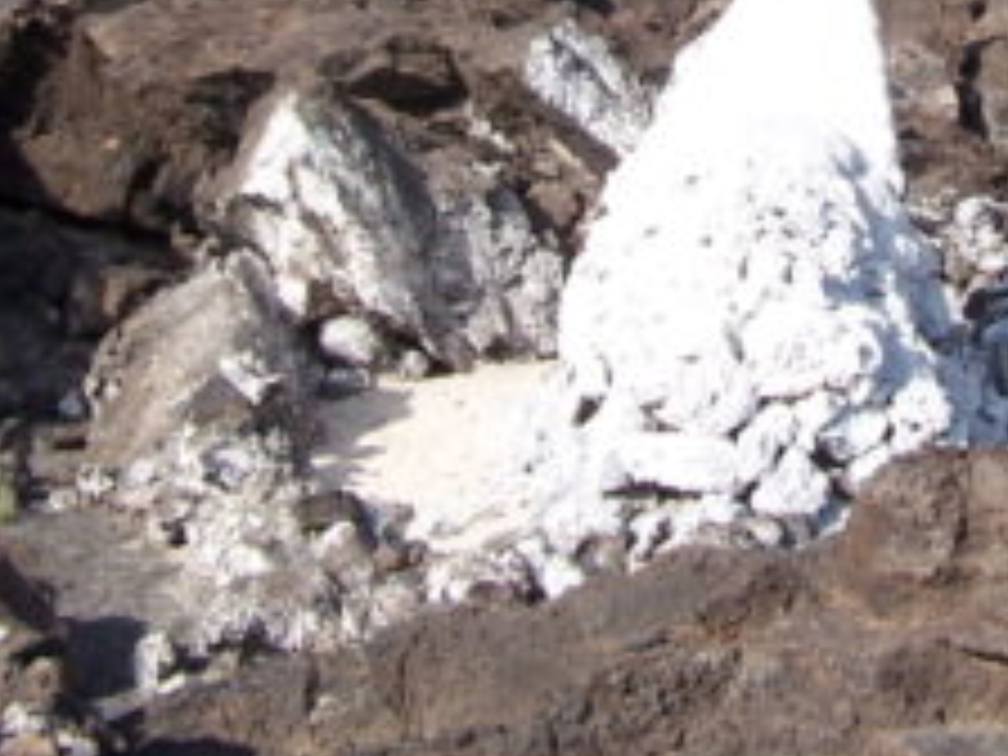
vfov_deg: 12.8
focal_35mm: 113
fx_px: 3291
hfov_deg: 17.1
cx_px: 952
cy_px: -166
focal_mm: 6.3
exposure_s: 1/800
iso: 80
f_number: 4
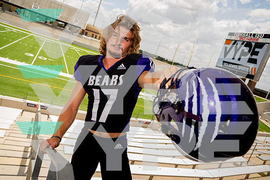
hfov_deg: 65.5
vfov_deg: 46.4
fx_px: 210
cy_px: 90
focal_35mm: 28
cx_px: 135
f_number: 6.3
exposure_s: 1/250
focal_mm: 28
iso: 100
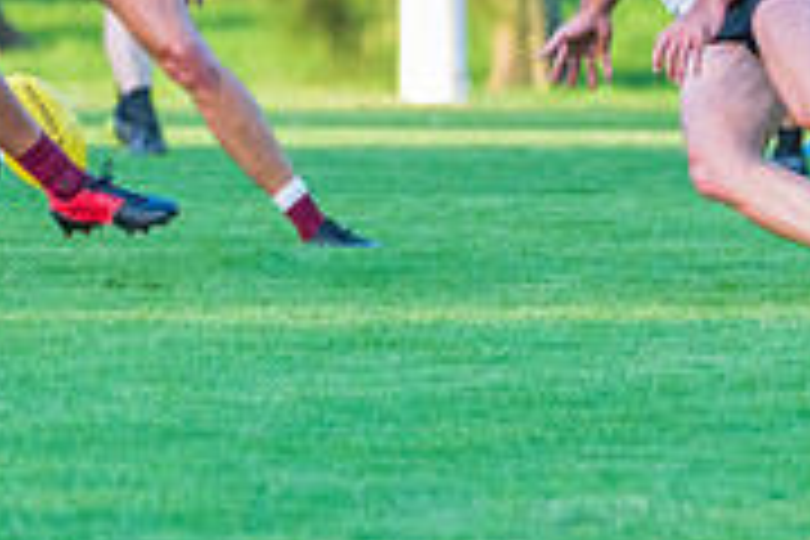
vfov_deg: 1.5
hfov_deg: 2.3
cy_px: -64
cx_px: 620
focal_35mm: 887
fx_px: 19956
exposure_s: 1/500
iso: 1600
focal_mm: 240
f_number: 5.6
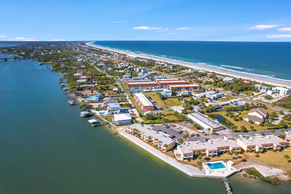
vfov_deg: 57.2
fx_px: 178
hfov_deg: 78.6
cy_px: 97
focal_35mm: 22
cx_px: 146
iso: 120
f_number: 2.8
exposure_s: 1/640
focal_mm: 8.38
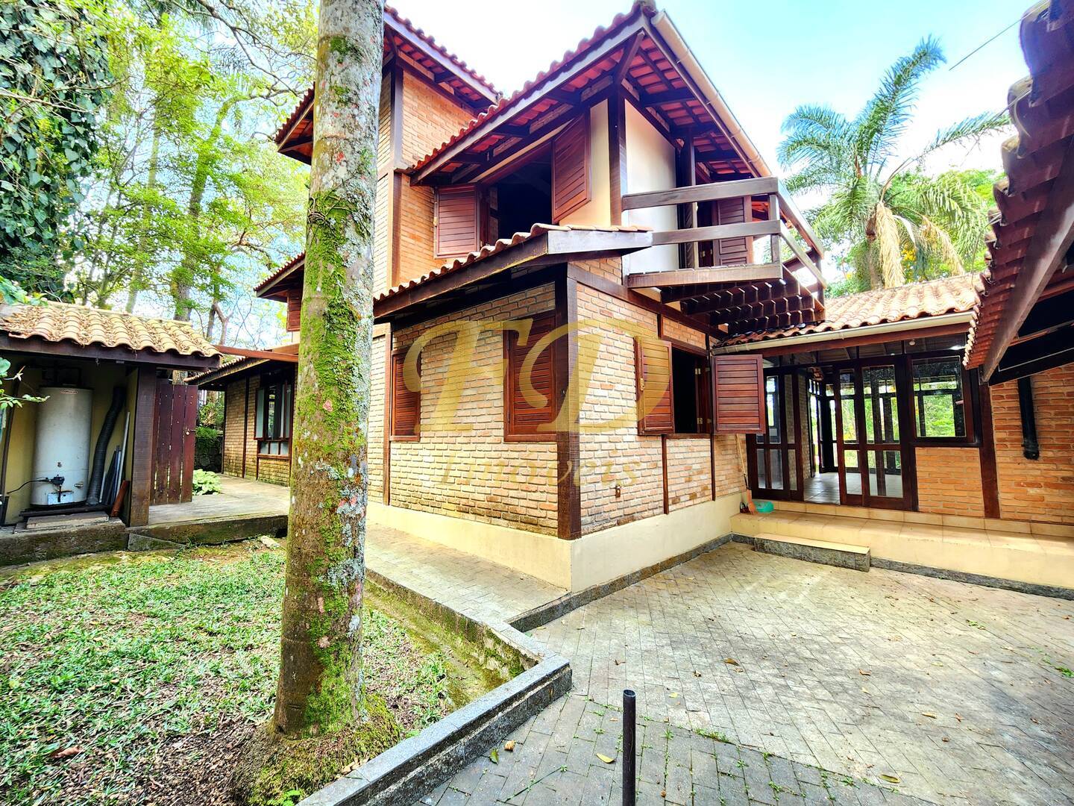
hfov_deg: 106.2
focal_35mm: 13
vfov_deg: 89.9
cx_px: 537
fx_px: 403
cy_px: 403
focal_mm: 2.2
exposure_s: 1/60.2
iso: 80
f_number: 2.2
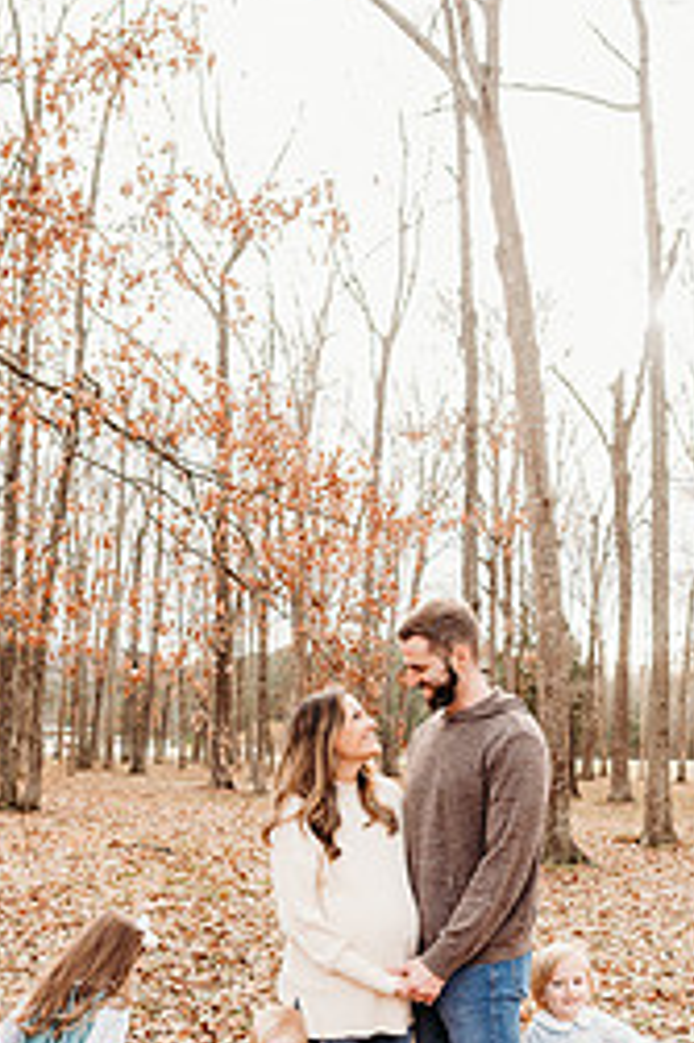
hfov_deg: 31.1
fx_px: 1245
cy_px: 736
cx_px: 399
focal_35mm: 43
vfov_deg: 44.4
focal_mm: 24
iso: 125
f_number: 3.2
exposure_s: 1/250
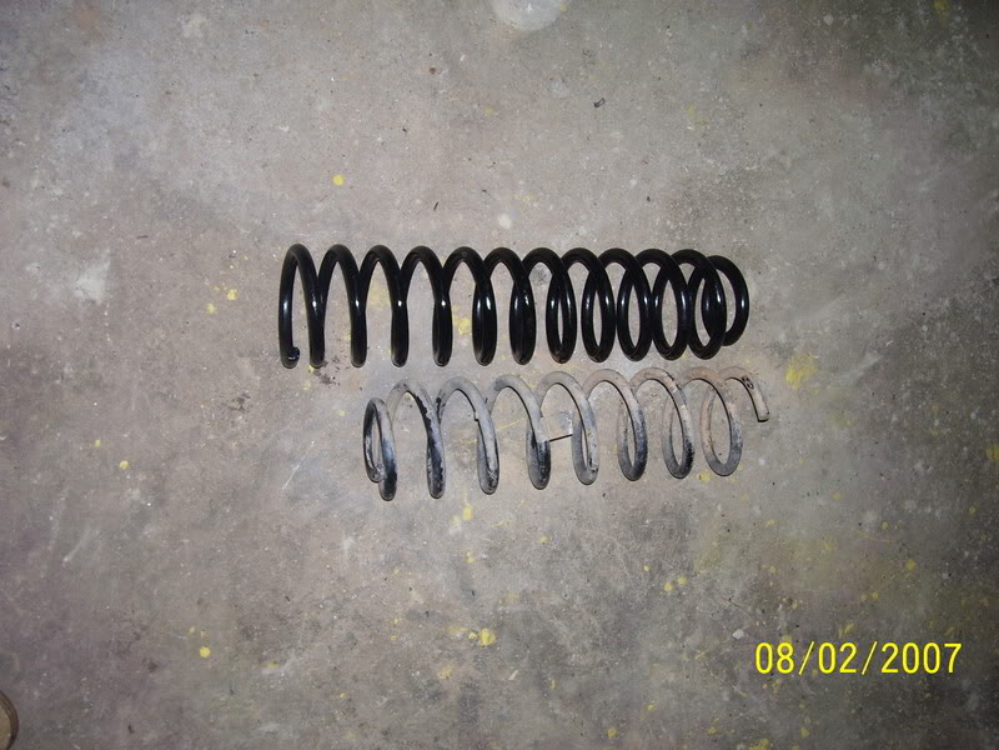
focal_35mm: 34
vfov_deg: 41.8
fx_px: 981
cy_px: 375
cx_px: 500
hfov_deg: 54.0
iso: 80
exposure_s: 1/60
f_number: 2.7
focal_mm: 5.6
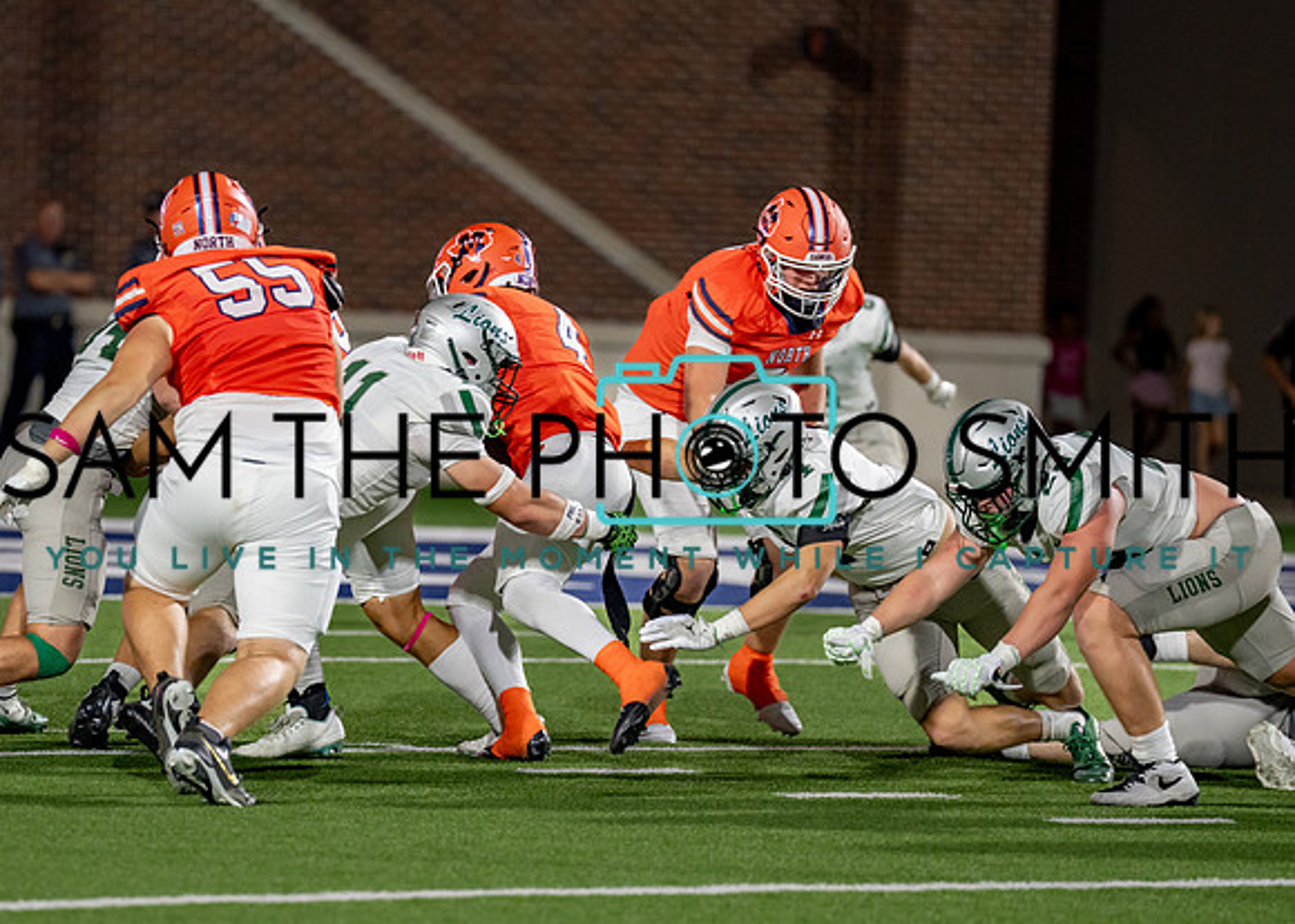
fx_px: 10739
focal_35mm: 292
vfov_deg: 4.9
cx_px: 449
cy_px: 432
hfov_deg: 6.9
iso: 2000
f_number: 2.8
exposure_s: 1/1250
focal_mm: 200
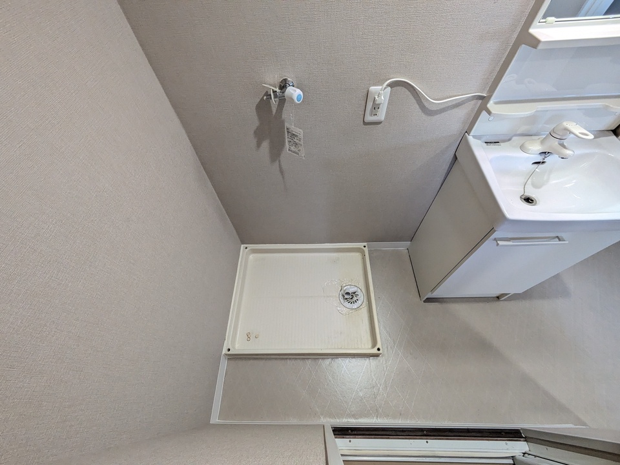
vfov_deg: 85.7
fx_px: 251
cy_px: 232
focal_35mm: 14
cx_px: 310
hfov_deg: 102.1
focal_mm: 1.83
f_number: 2.2
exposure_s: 1/60
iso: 105
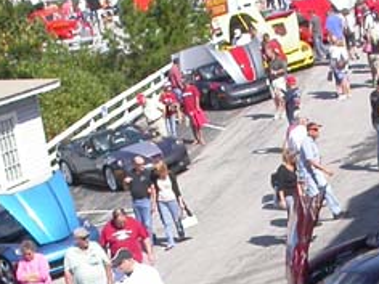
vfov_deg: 11.3
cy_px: 318
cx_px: 275
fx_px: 1412
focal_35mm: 129
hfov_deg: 15.2
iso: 100
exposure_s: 1/298
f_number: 6.7
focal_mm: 7.85
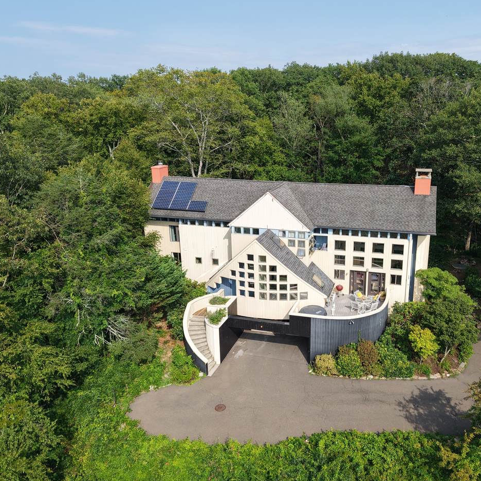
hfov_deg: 55.1
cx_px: 297
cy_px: 236
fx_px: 456
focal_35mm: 29
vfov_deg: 55.6
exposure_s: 1/3000
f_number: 1.8
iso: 170
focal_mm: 8.67
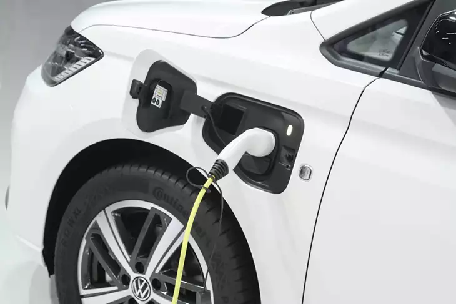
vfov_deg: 16.1
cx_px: 228
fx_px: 1077
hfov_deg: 23.9
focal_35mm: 85
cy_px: 152
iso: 1600
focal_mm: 85
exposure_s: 1/60
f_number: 10
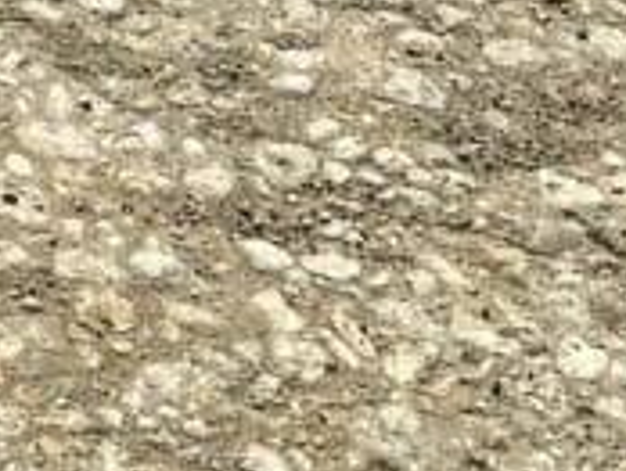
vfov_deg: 5.8
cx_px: -986
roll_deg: -1.2
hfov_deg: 7.4
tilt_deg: -26.4
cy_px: -703
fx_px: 4491
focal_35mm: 248
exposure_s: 1/1953
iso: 64
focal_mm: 6.86
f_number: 1.78
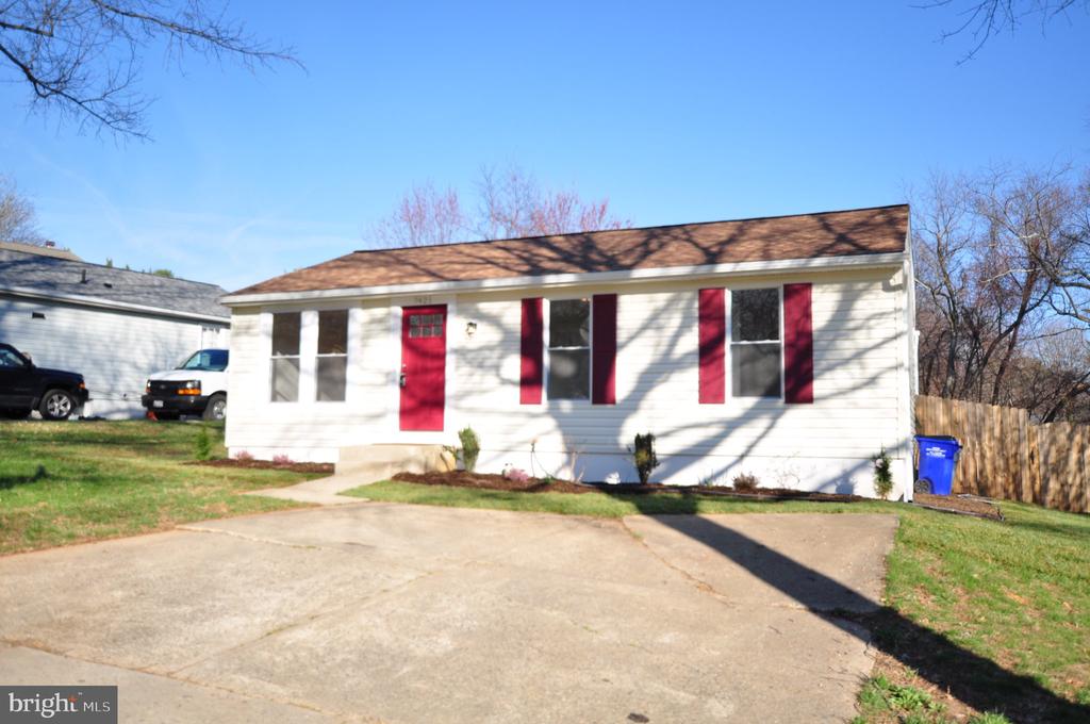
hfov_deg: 62.0
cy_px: 362
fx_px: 907
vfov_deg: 43.5
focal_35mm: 30
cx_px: 545
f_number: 3.5
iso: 200
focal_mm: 20
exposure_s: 1/1000
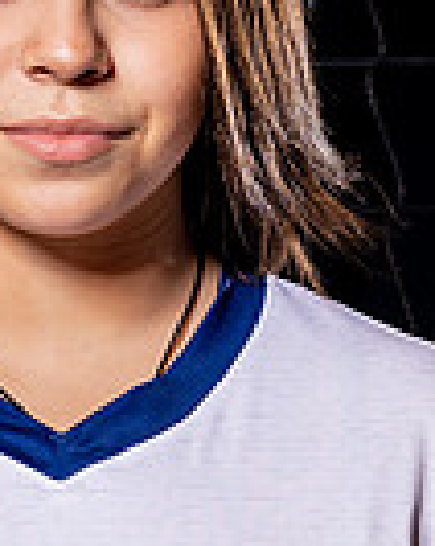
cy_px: 505
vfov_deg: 7.2
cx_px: 62
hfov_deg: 5.8
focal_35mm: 268
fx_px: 4323
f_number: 5.6
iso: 250
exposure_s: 1/125
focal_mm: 56
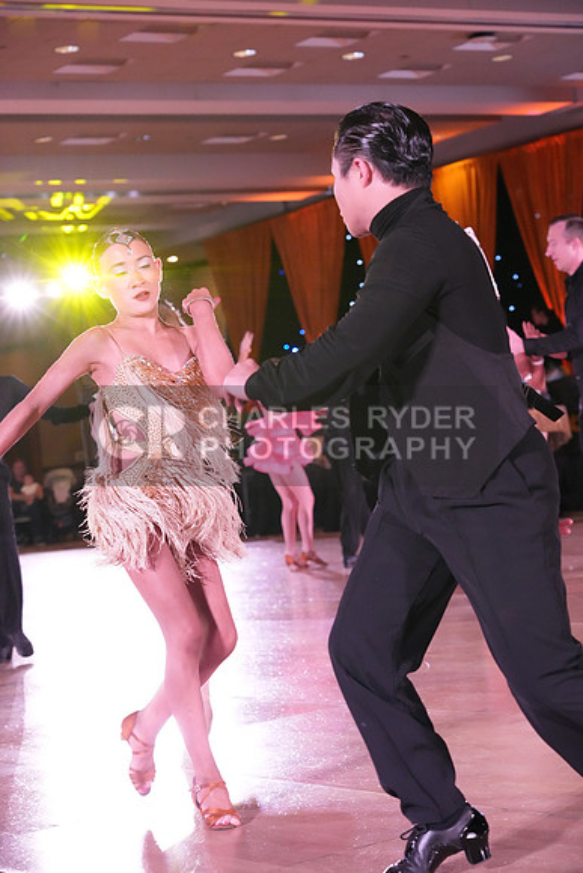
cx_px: 292
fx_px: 1942
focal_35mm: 80
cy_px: 436
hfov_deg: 17.1
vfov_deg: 25.4
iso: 8000
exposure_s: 1/400
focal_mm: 80
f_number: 5
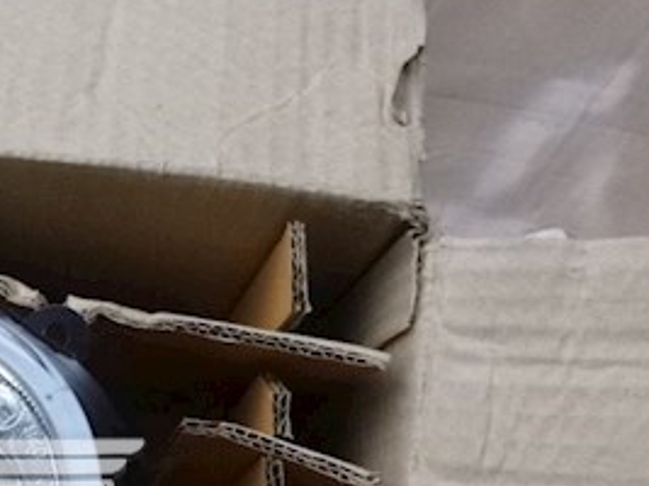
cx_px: -97
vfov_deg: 23.2
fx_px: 1124
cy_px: 513
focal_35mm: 60
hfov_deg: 28.6
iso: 400
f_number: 3.9
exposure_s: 1/60
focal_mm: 4.5
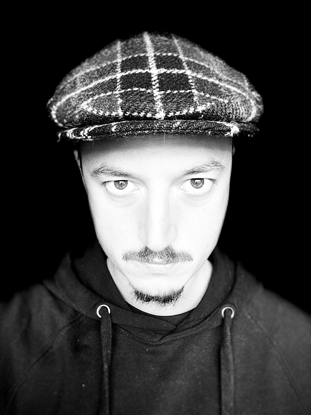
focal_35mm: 30
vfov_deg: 60.0
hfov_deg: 46.8
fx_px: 359
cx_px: 156
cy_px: 208
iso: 125
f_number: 2.2
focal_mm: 2.71
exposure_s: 1/60
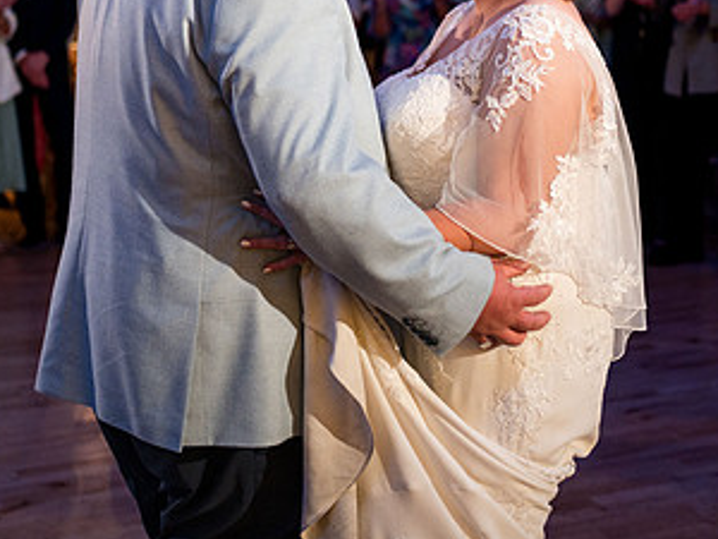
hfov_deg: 29.8
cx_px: 376
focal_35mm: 65
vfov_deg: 22.2
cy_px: 85
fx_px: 1348
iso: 2000
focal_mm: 35
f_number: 1.8
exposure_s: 1/250
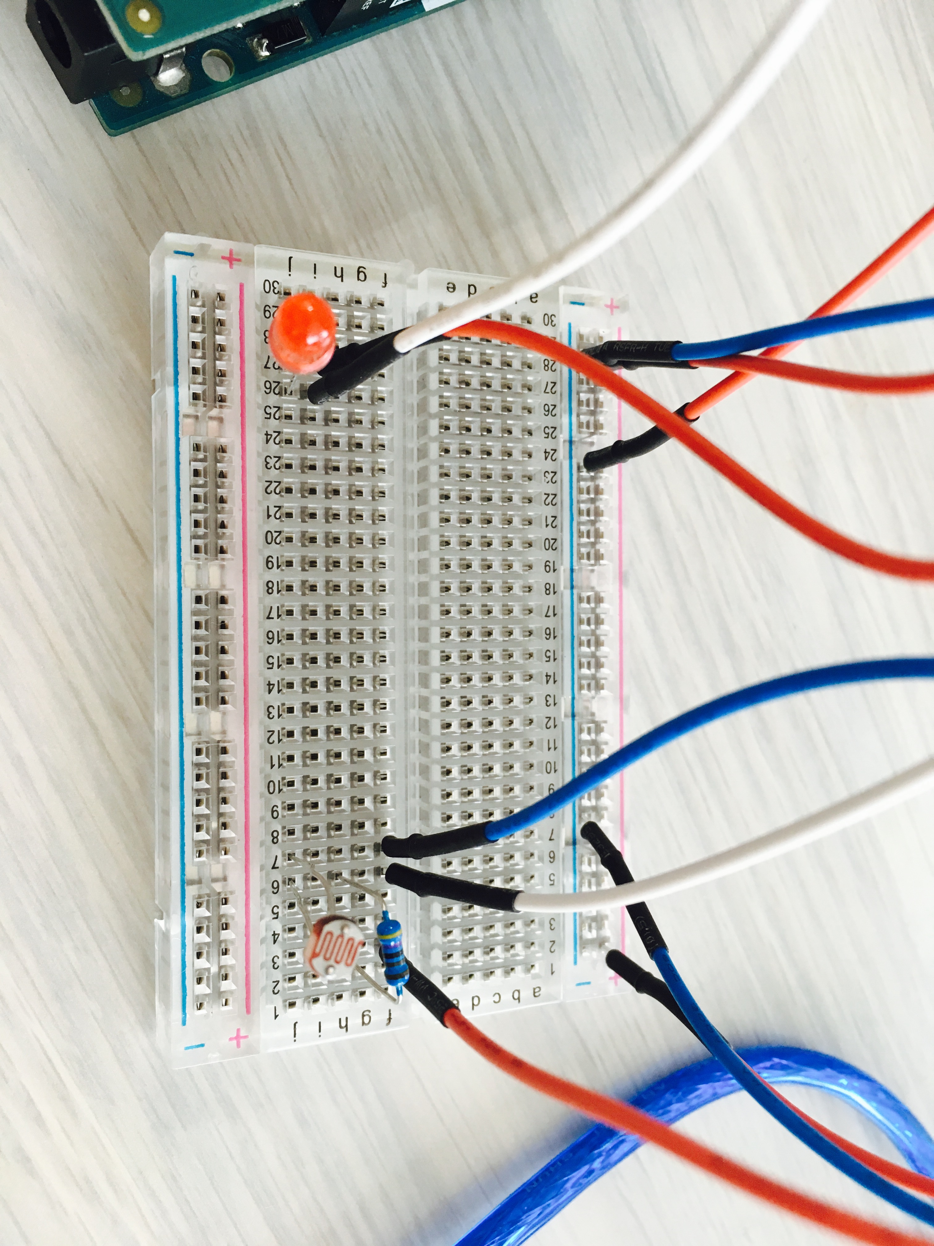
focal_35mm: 29
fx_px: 1043
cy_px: 623
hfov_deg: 48.2
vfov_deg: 61.7
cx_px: 467
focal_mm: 4.15
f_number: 2.2
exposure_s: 1/30
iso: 80
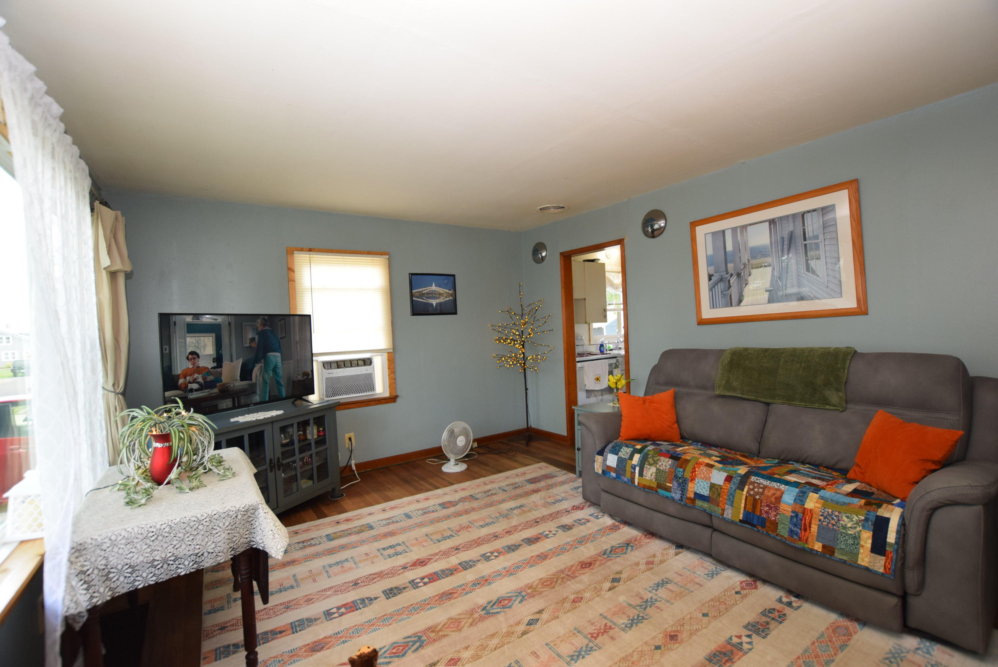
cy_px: 334
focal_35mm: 15
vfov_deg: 77.4
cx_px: 499
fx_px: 416
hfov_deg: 100.3
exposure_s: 1/80
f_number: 4.5
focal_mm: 10
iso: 800
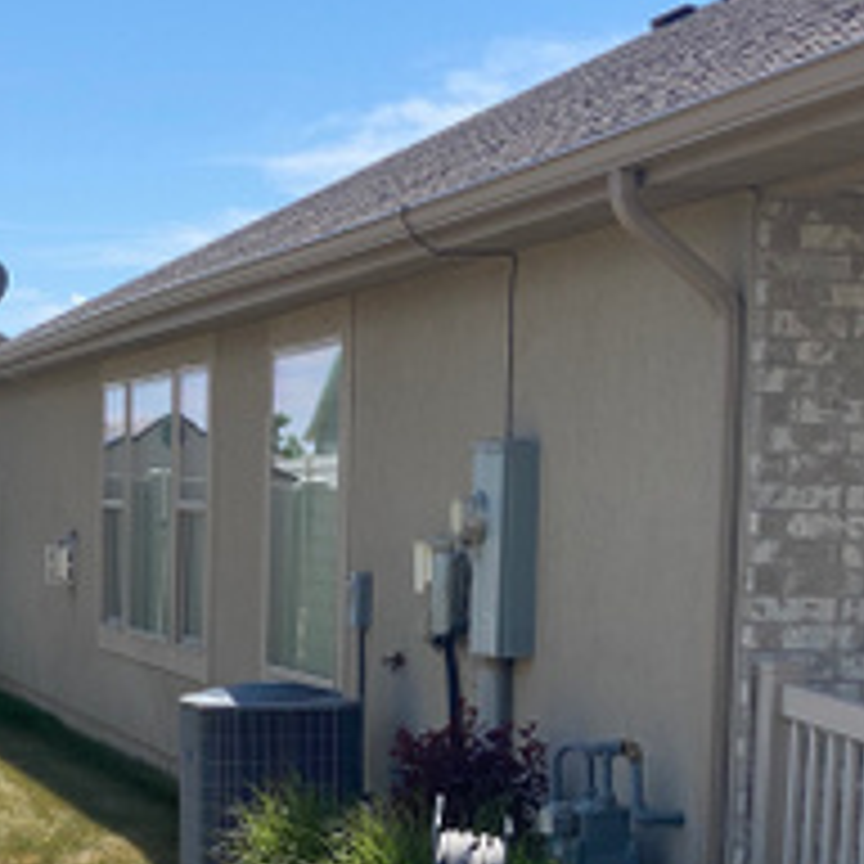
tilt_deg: -6.6
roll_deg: -0.2
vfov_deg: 14.9
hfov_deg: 15.1
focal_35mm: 115
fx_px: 3247
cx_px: 297
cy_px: 896
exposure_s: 1/1546
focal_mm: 6
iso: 20
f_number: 2
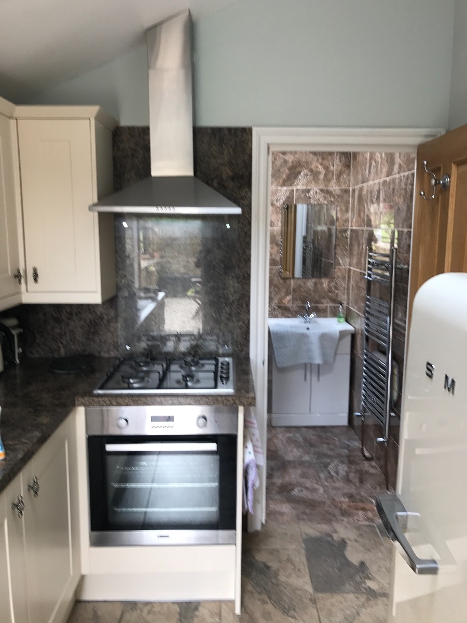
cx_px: 234
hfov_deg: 49.7
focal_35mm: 28
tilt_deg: -9.8
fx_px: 504
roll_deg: -1.7
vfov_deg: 63.4
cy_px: 312
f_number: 1.8
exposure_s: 1/50
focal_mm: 3.99
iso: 20
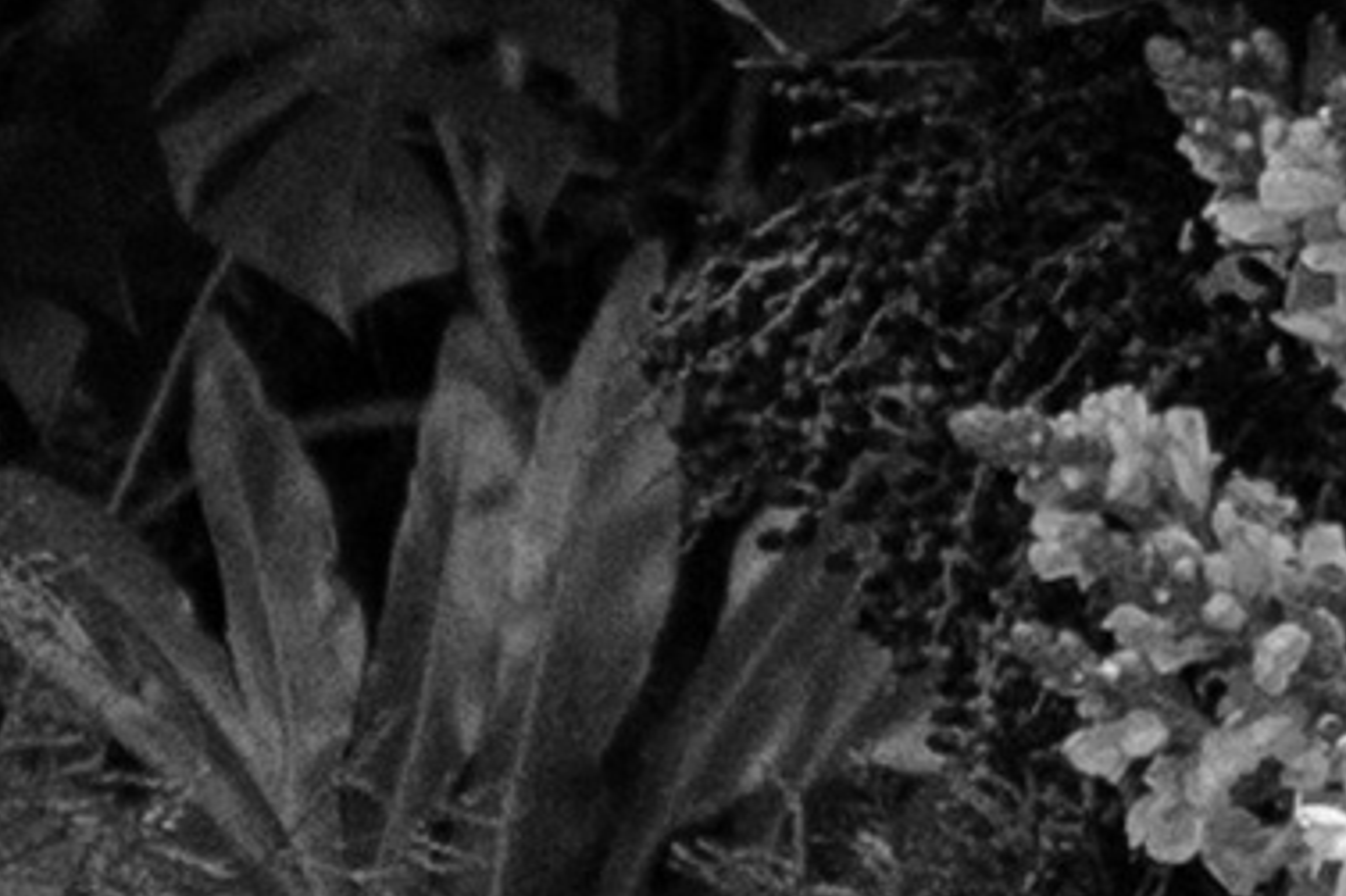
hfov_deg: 2.8
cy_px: 455
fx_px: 27542
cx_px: 3334
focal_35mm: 737
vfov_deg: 1.9
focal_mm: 35
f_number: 2
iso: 1250
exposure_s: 1/160
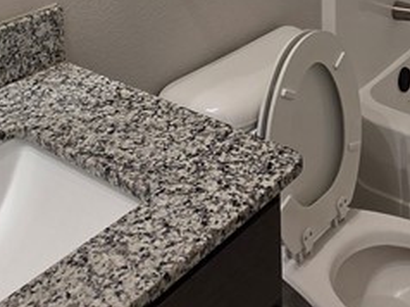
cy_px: -160
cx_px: 276
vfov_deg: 21.6
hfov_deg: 34.0
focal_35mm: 56
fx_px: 663
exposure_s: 1/120
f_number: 1.9
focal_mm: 2.2
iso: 50
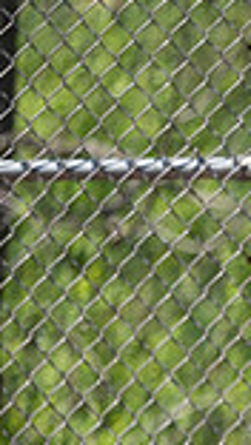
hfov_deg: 1.8
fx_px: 8028
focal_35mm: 680
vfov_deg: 3.2
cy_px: 464
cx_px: 810
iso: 200
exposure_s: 1/2000
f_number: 3.2
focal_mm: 175
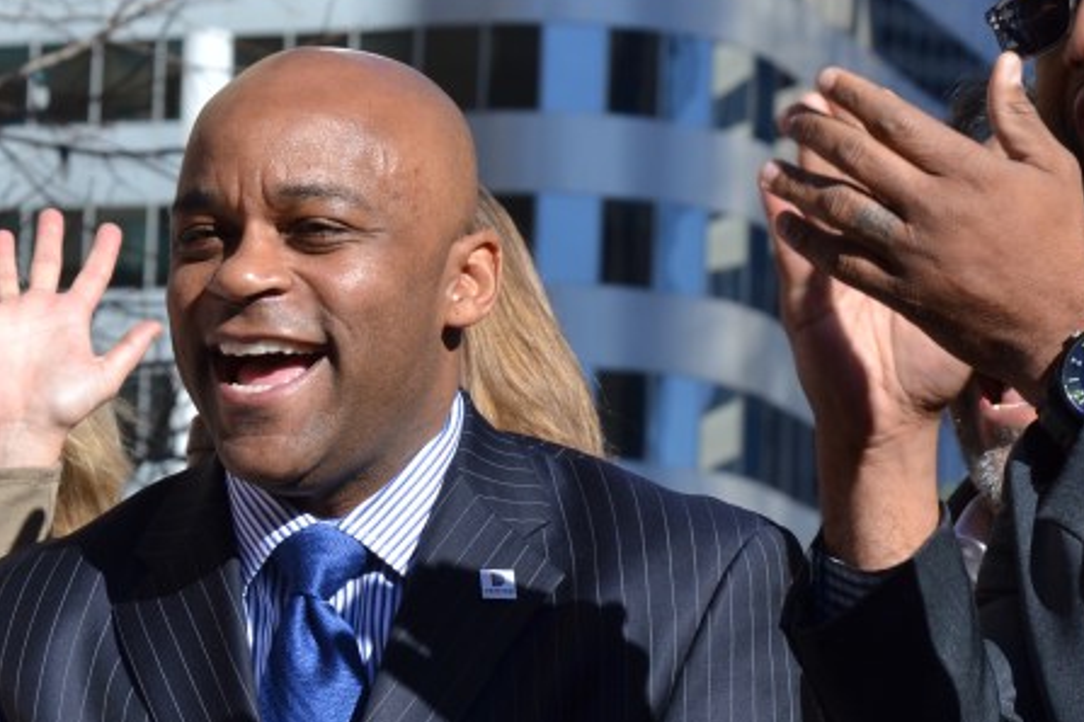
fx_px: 5695
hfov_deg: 10.9
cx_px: 340
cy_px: 596
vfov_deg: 7.2
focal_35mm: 189
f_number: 8
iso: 100
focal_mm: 55
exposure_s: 1/250
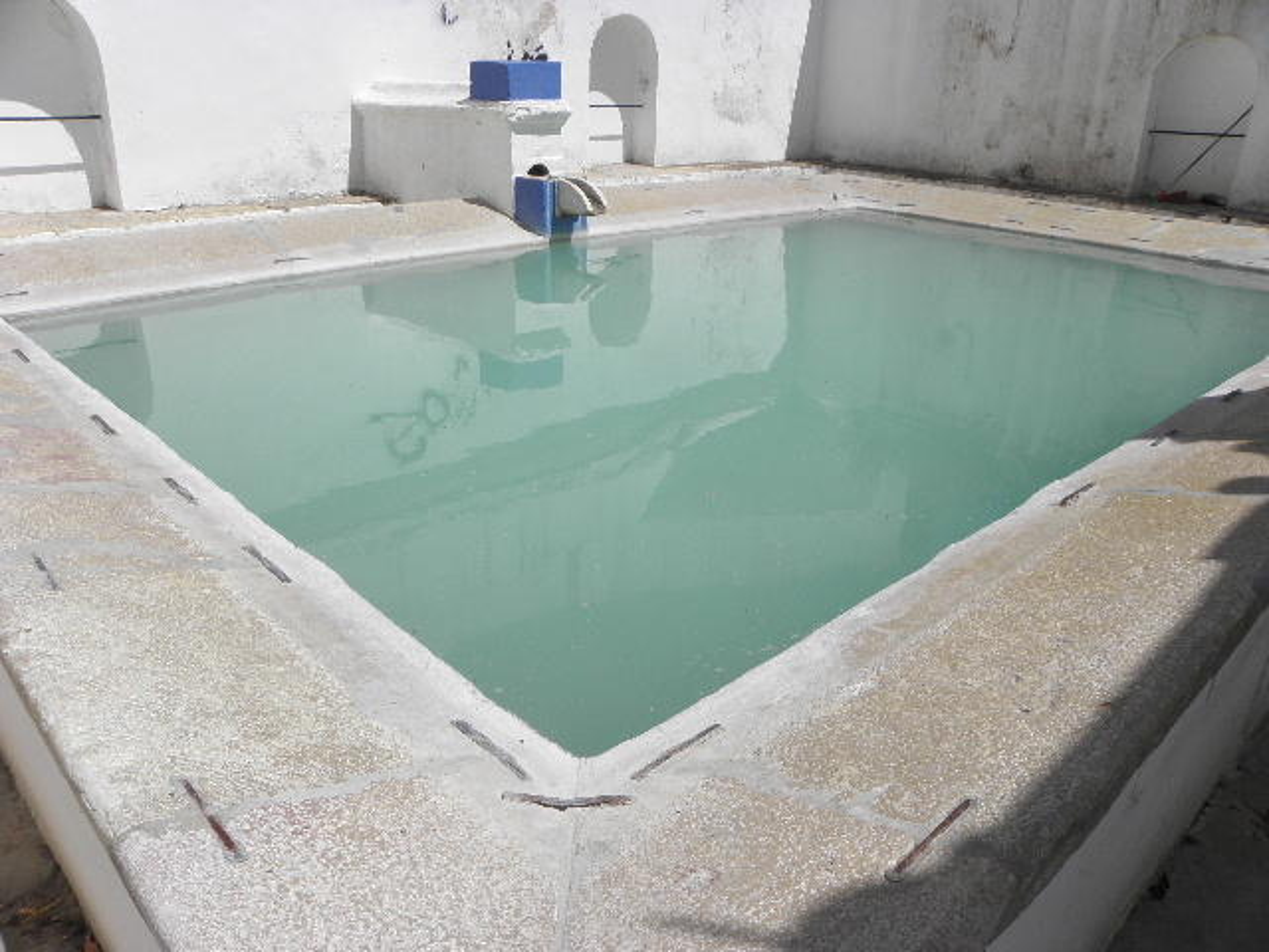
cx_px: 634
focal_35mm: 26
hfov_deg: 67.3
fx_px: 953
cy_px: 476
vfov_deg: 53.1
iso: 64
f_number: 5.6
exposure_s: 1/500
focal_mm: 4.6
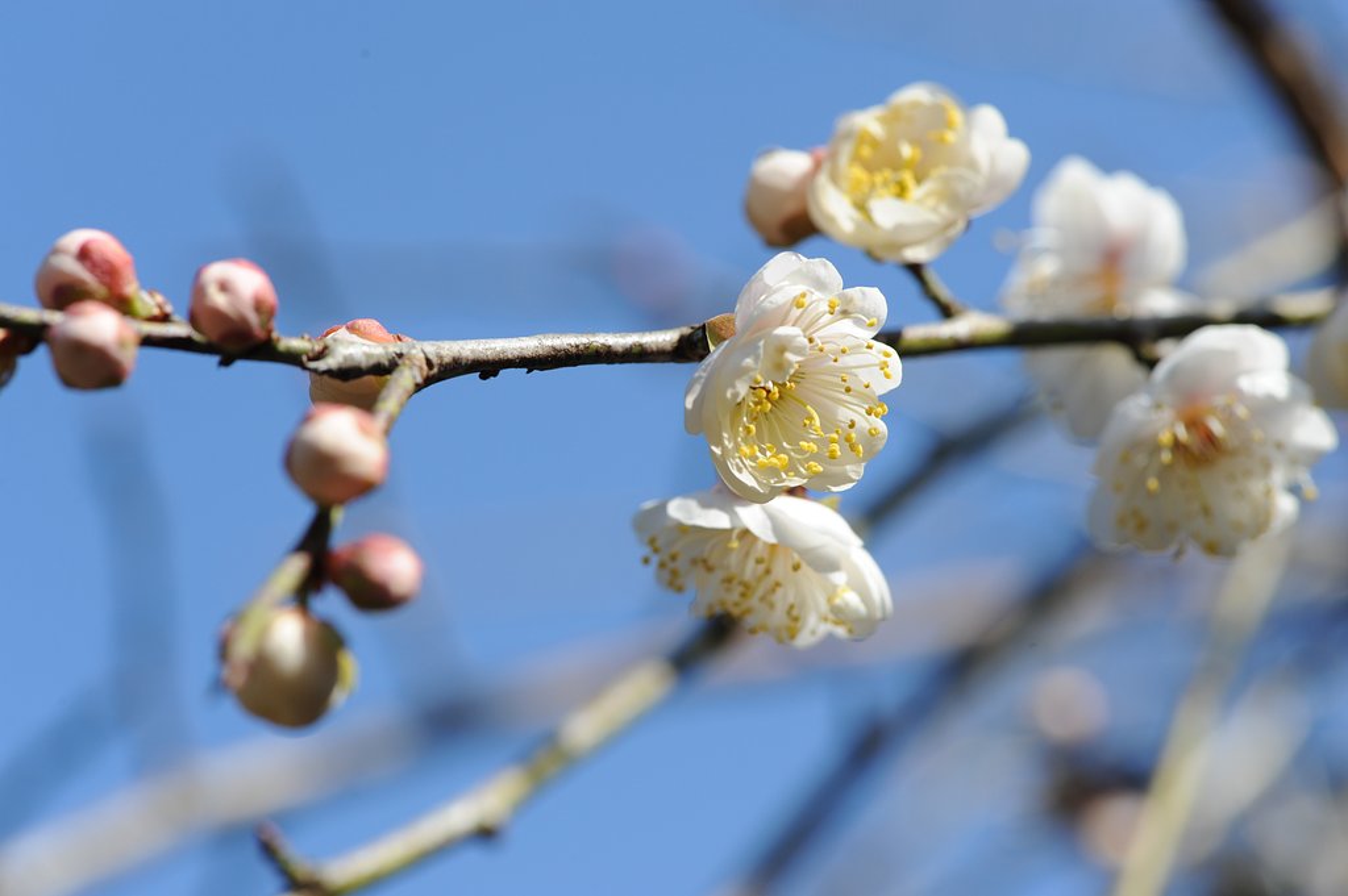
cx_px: 674
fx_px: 3928
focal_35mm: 105
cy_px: 448
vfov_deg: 13.0
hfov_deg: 19.5
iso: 400
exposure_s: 1/500
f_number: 11
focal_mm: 105
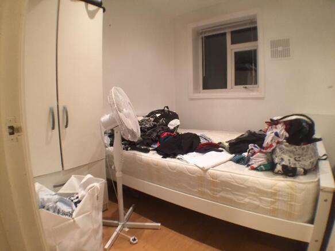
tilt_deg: -6.6
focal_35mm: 29
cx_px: 168
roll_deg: +2.0
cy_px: 126
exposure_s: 1/33
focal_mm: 4.15
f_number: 2.2
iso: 200
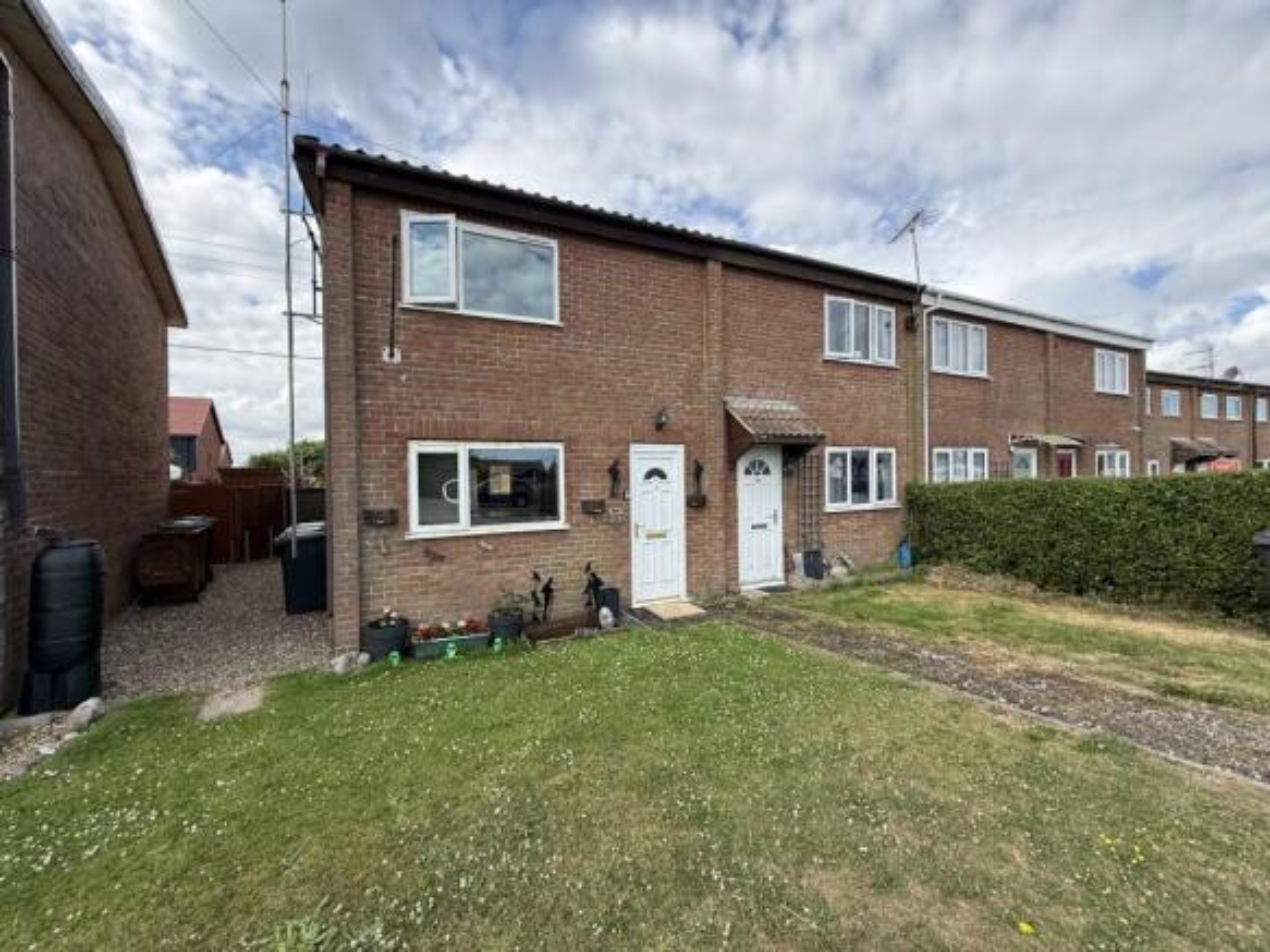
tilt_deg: +0.5
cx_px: 635
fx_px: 514
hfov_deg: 102.1
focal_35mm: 14
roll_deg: +0.6
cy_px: 476
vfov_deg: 85.7
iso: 64
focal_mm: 2.22
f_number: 2.2
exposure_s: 1/1033
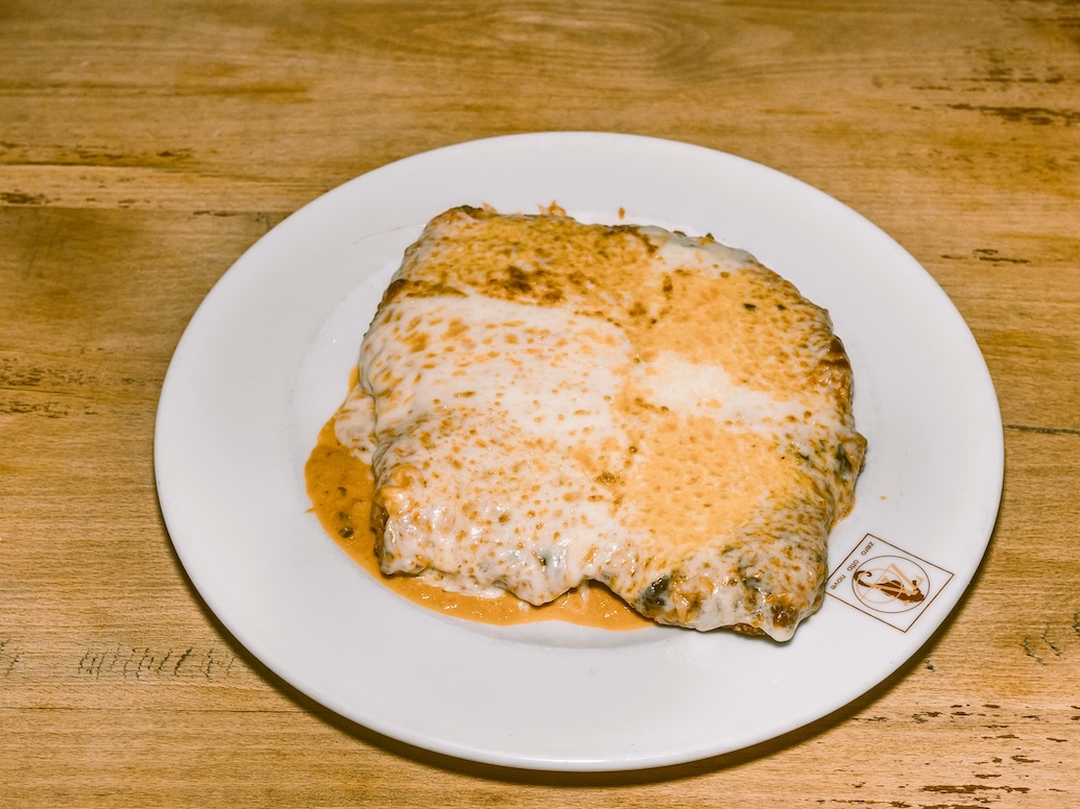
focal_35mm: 39
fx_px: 1217
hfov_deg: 47.8
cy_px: 408
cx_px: 575
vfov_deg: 36.8
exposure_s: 1/100
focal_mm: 35
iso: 320
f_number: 8
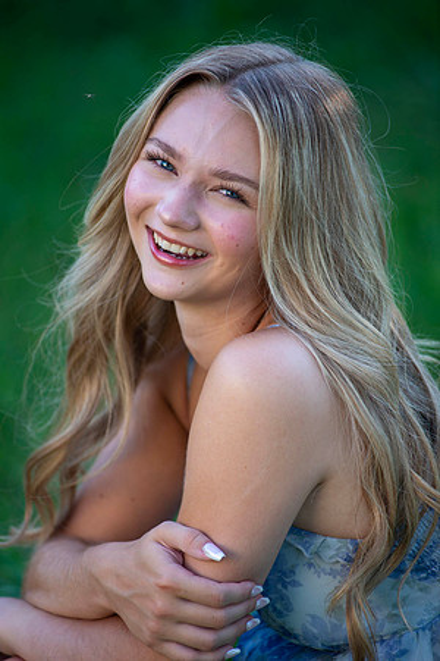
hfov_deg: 6.9
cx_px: 220
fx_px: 3666
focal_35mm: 200
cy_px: 330
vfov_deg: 10.3
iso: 160
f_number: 4
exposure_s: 1/200
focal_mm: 200
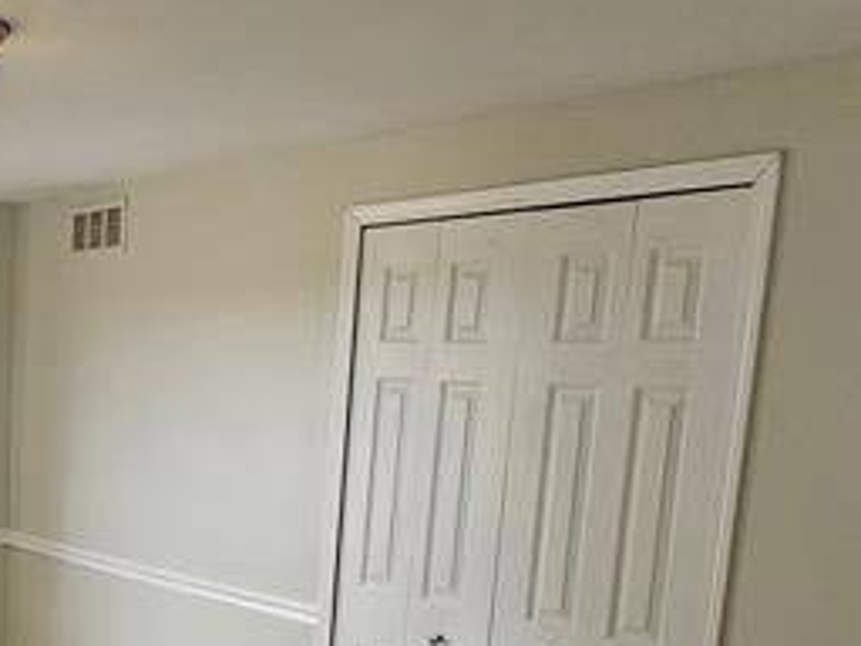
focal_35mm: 52
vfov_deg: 26.6
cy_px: 636
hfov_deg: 31.7
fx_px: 1293
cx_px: -131
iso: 80
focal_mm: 2.2
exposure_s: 1/60
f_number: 2.2
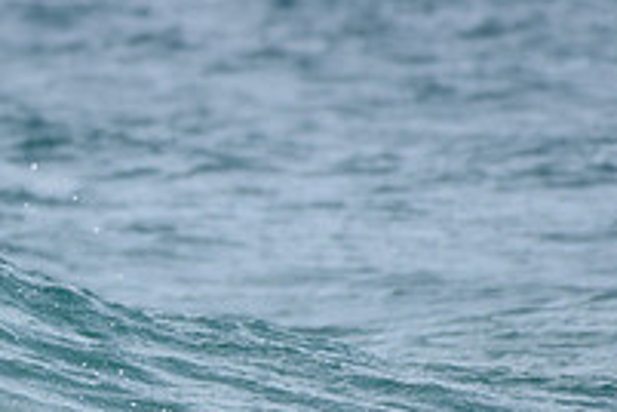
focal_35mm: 1770
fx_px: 30333
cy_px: 295
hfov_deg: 1.2
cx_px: -348
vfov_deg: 0.8
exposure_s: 1/2000
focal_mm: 500
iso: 320
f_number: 5.6
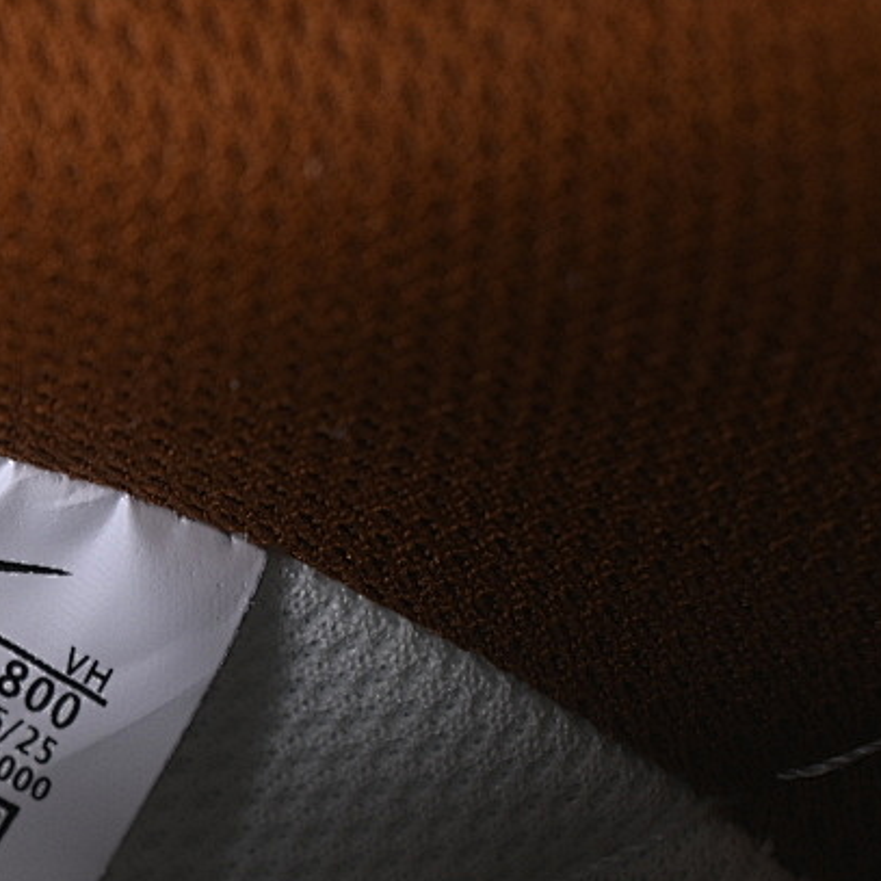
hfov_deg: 10.2
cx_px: -121
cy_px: 751
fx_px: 4866
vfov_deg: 10.3
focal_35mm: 169
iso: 160
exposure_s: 1/80
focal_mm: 50
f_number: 7.1
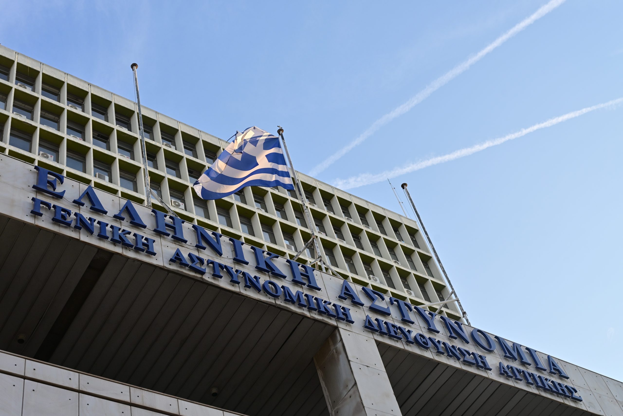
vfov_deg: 27.0
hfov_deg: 39.6
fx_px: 865
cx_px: 312
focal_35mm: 50
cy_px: 208
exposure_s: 1/320
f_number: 6.3
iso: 280
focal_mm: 50
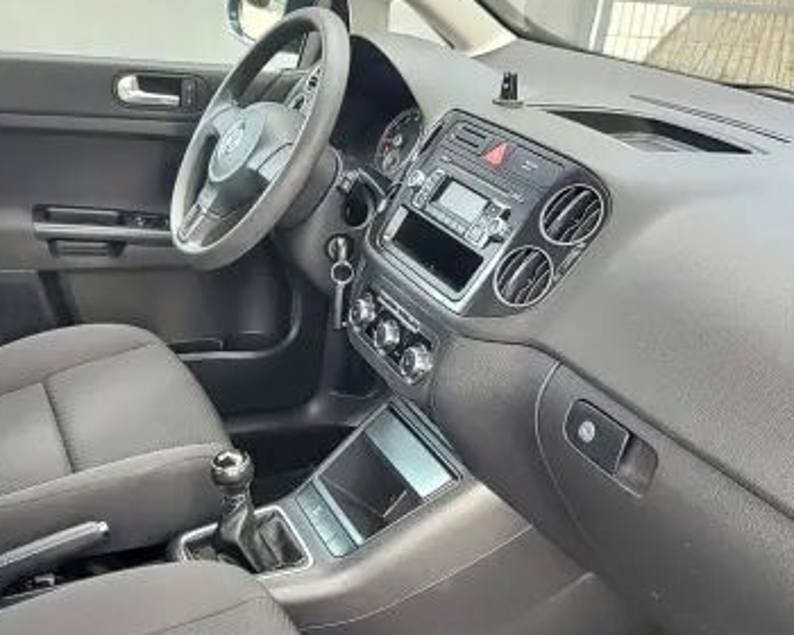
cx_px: 238
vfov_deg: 35.7
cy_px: 476
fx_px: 963
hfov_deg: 43.9
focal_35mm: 41
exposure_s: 1/100
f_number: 1.8
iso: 108
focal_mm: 5.56
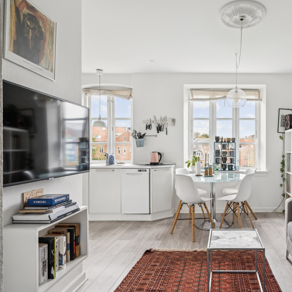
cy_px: 147
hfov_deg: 61.6
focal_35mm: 24
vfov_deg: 65.0
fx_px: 229
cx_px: 216
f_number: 9
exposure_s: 1/20
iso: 640
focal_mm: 17
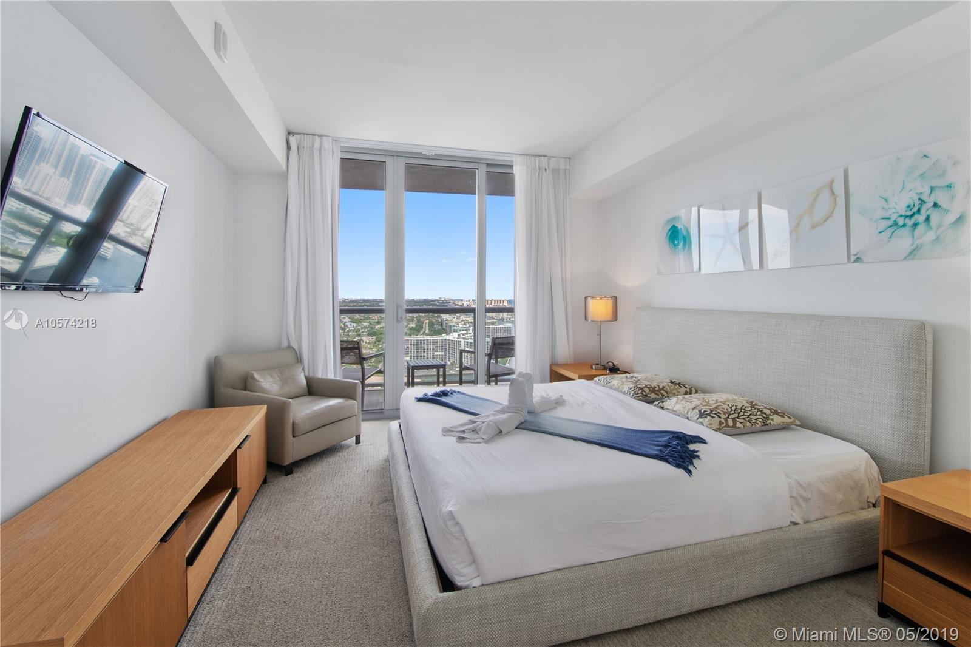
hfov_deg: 100.4
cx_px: 486
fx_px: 404
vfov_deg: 77.3
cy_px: 324
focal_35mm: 15
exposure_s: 1/4
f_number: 11
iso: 200
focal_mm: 10
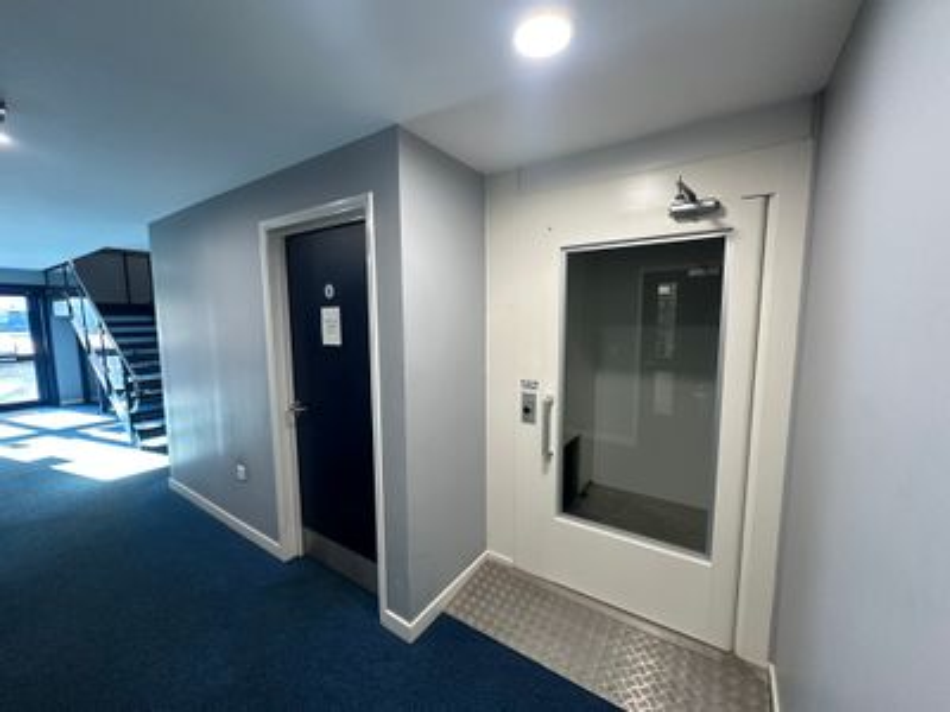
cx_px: 475
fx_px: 384
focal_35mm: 14
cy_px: 356
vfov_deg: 85.7
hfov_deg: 102.1
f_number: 2.2
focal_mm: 2.22
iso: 250
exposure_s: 1/100
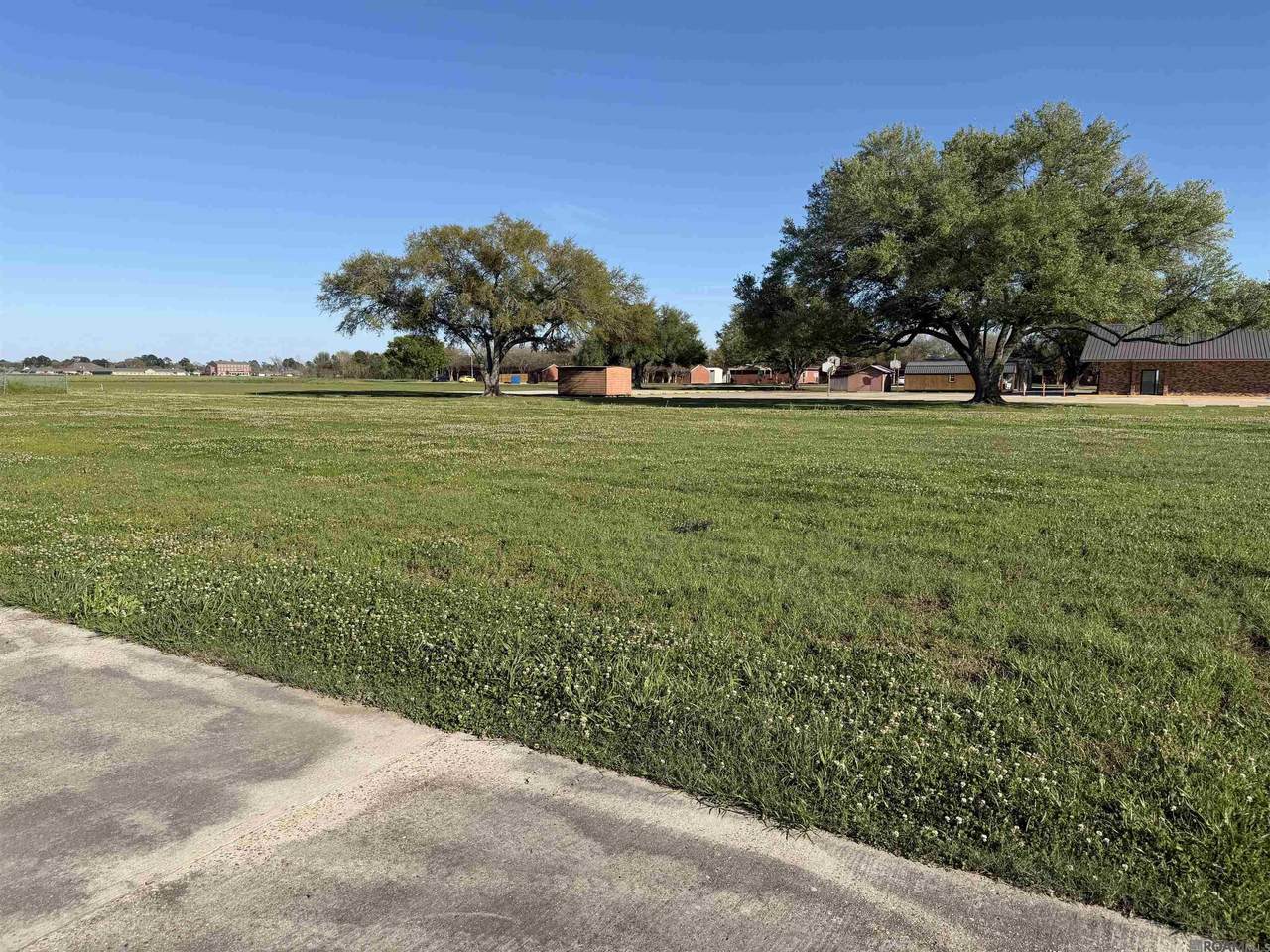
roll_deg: -0.3
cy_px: 476
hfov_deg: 71.6
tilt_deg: -7.1
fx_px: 881
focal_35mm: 24
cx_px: 635
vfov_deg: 56.8
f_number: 1.78
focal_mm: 6.76
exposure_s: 1/4405
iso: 80
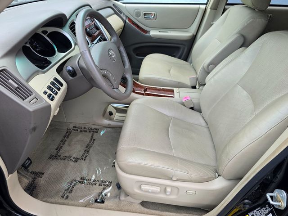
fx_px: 191
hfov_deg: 73.9
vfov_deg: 58.9
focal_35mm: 23
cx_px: 144
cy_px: 108
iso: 125
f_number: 1.7
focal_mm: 6.3
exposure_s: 1/180
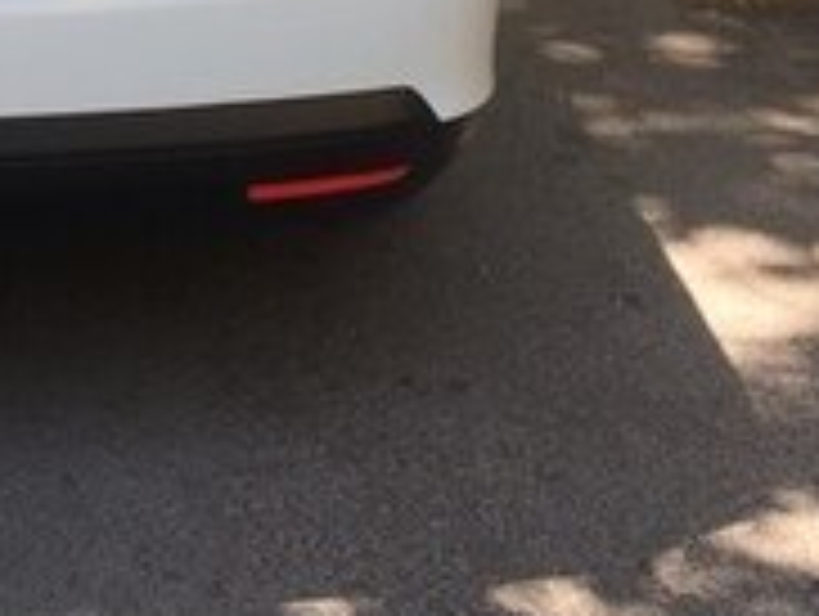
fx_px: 2488
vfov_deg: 13.0
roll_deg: +0.8
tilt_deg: -7.7
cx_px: -176
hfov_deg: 17.8
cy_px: -438
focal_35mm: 105
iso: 32
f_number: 2.2
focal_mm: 4.15
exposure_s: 1/370
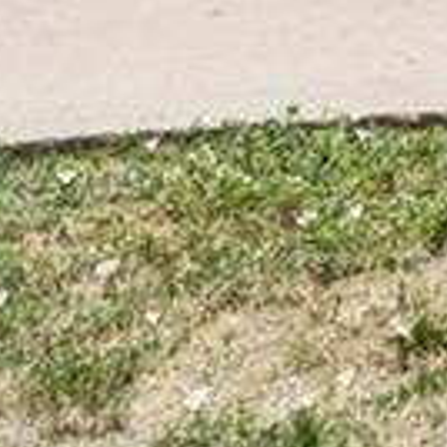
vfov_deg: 6.3
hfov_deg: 6.2
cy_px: -924
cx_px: 1494
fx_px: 3696
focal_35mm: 253
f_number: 8
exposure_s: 1/1600
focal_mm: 25
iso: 400
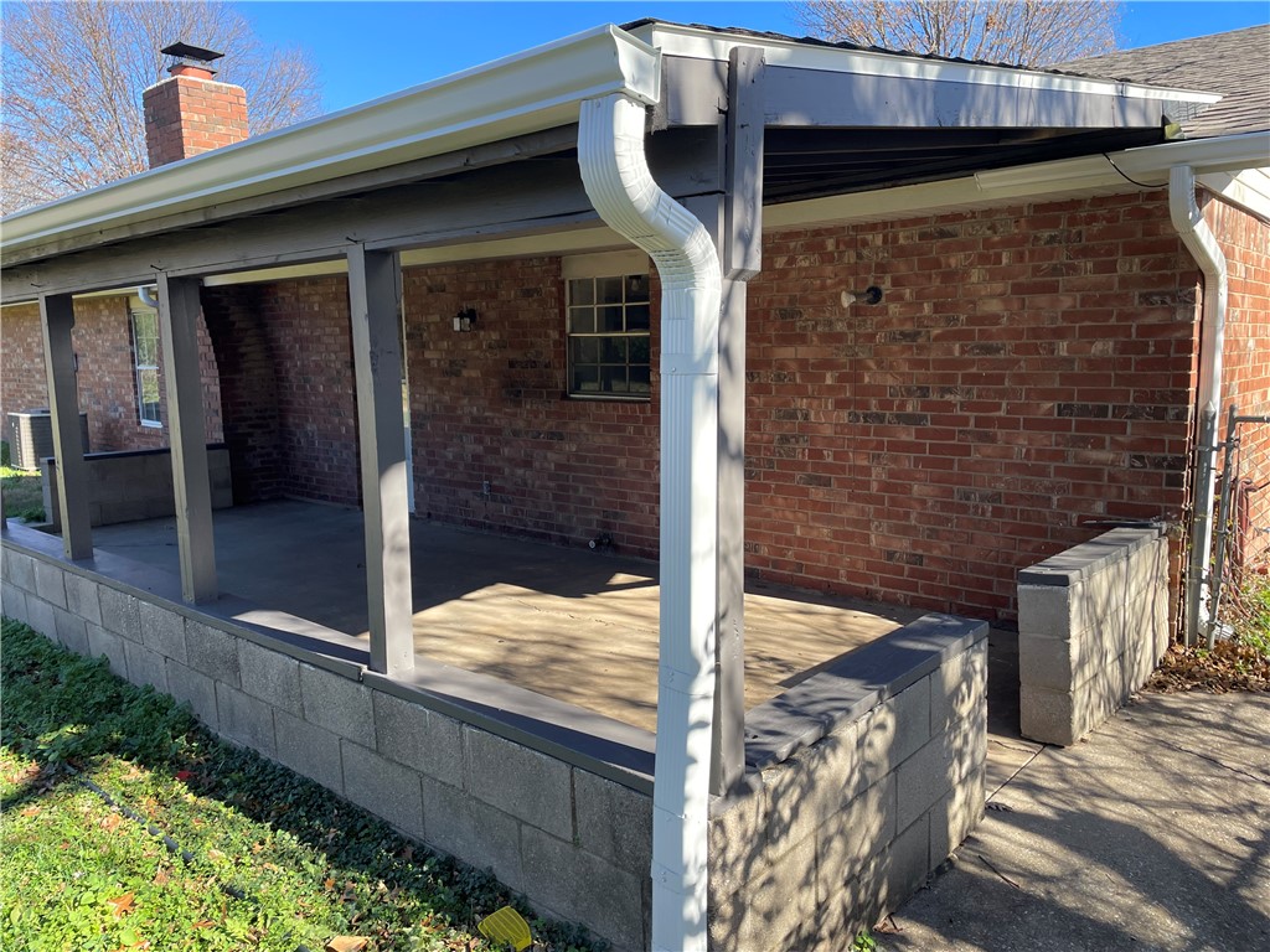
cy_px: 476
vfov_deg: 53.1
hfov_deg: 67.3
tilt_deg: -8.8
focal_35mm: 26
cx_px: 635
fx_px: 954
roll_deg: +1.2
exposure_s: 1/694
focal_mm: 4.2
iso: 32
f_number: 1.6
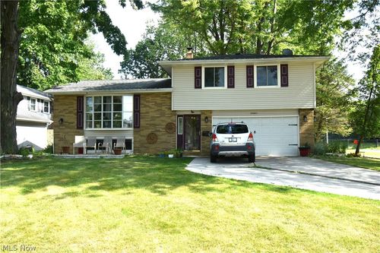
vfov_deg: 43.6
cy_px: 126
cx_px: 190
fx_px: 317
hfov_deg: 61.9
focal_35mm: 30
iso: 200
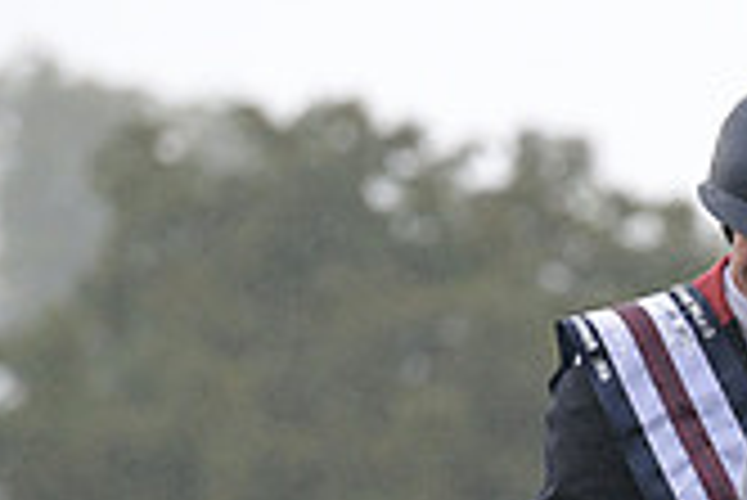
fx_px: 14475
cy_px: 507
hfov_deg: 2.9
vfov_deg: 2.0
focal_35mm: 697
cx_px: 1148
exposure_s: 1/1250
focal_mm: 200
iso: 1100
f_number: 4.5
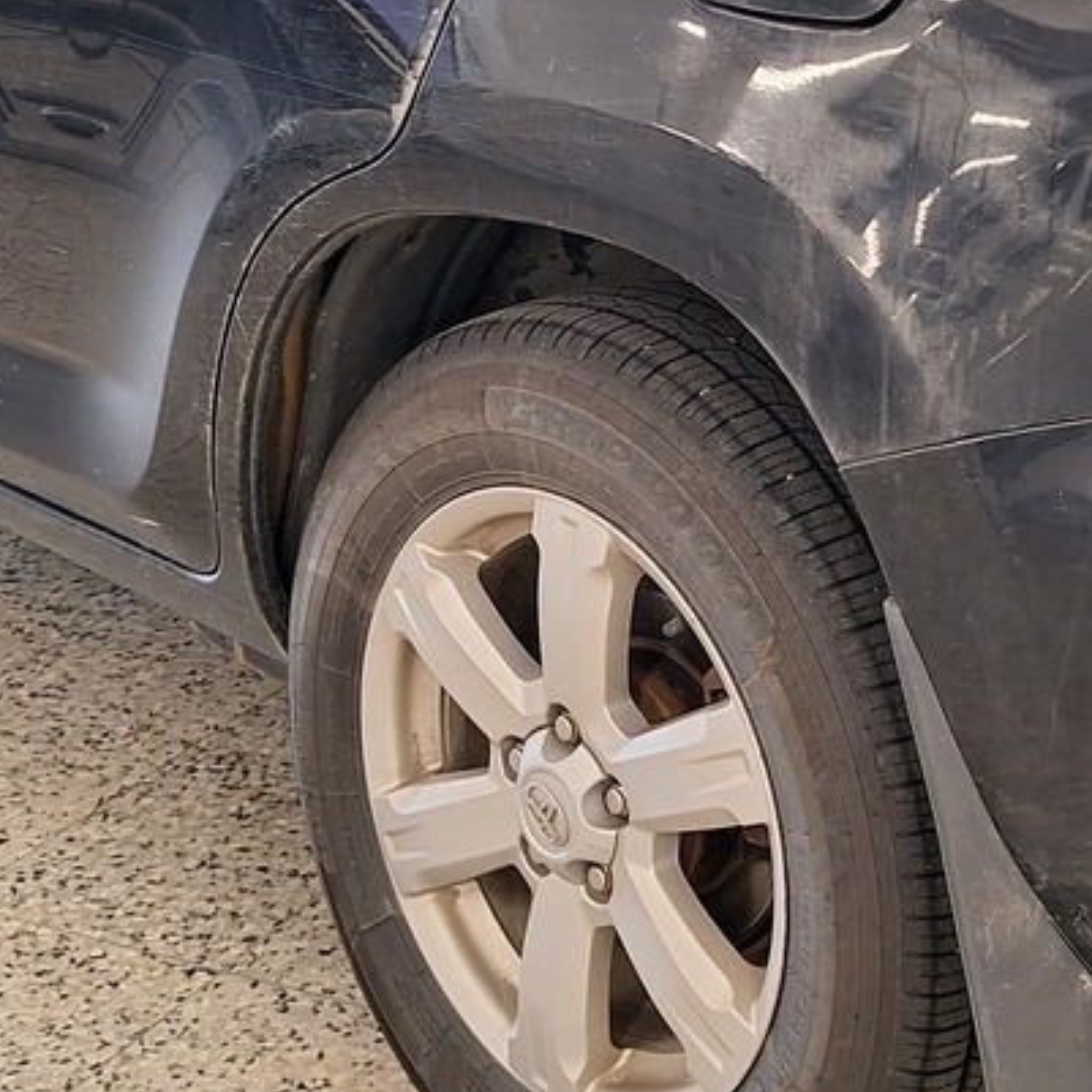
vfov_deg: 23.2
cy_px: 152
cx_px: 831
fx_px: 2605
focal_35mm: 73
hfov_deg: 23.4
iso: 100
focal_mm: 5.54
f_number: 1.8
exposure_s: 1/50
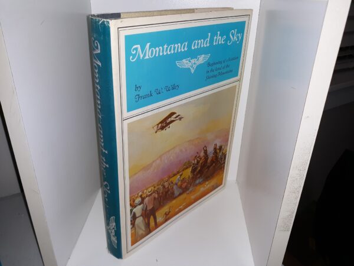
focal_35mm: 28
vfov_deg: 49.7
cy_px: 133
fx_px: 286
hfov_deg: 63.4
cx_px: 177
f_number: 1.7
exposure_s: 1/120
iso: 64
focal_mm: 3.7
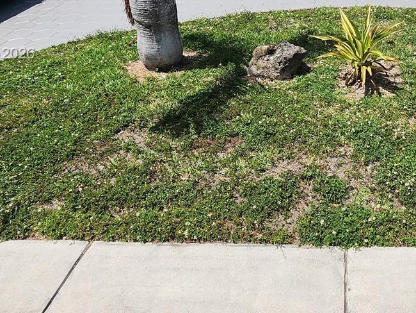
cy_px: 55
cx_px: 348
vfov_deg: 41.9
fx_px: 385
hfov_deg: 52.2
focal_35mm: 32
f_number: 2.2
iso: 50
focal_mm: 2.2
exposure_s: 1/3151
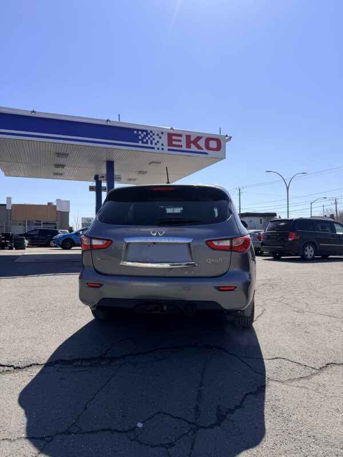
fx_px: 317
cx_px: 172
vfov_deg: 71.6
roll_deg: -0.3
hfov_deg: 56.8
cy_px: 228
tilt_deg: +0.6
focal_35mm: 24
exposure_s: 1/6173
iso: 80
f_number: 1.78
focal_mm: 6.76
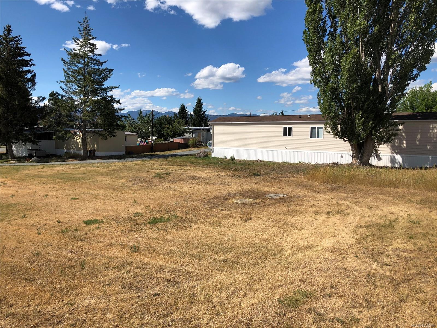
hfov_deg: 63.4
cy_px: 164
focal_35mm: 28
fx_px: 353
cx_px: 218
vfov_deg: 49.7
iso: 20
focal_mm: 3.99
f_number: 1.8
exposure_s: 1/2667
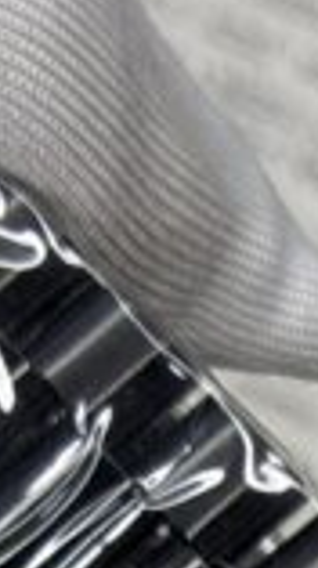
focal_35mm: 266
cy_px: 1306
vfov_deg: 7.6
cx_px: 734
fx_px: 3998
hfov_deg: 4.5
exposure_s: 1/361
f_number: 1.78
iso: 64
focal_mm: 6.76
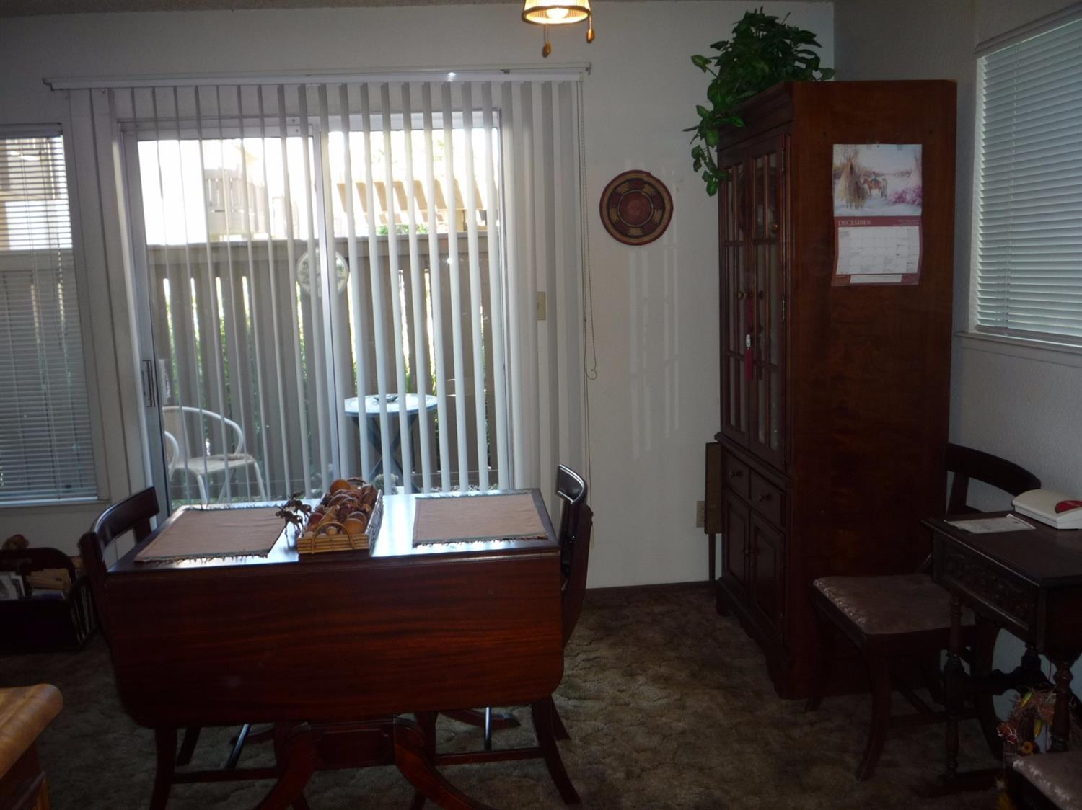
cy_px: 405
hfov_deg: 60.0
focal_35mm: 30
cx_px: 541
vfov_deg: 46.8
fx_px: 937
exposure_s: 1/30
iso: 125
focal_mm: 5.2
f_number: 3.3
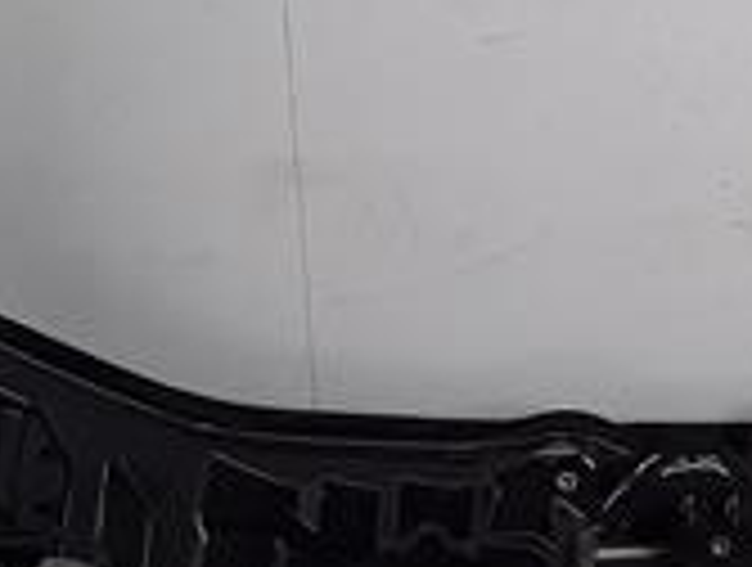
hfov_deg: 17.9
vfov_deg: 13.9
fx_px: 2329
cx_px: 743
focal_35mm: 107
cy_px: 202
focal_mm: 2.91
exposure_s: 1/100
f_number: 1.9
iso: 40
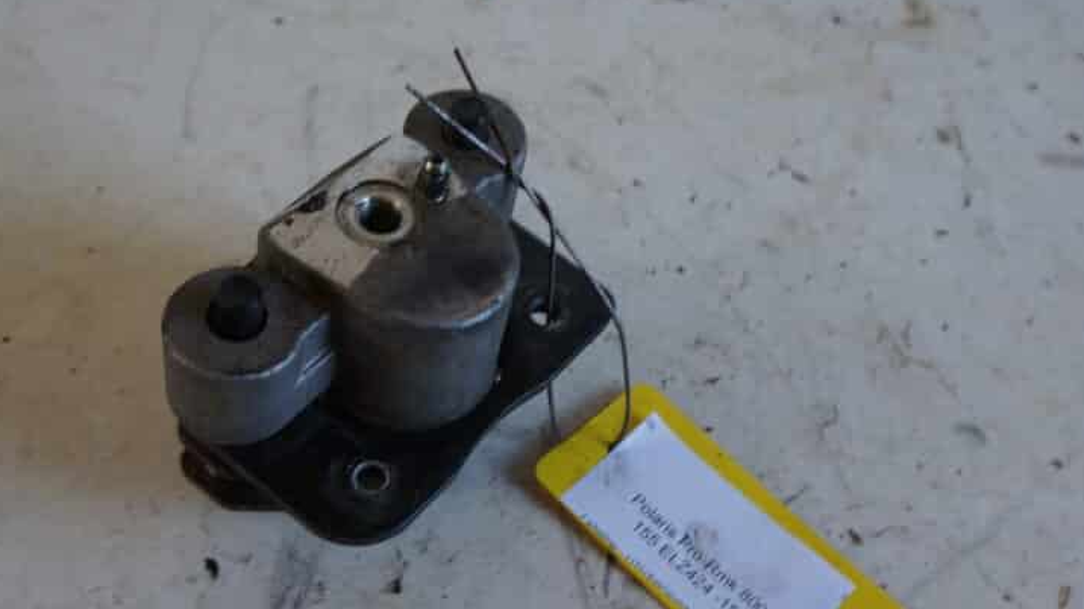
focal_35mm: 45
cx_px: 573
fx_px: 1293
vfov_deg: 26.3
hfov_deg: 45.5
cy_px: 425
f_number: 4
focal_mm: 20
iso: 250
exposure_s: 1/60
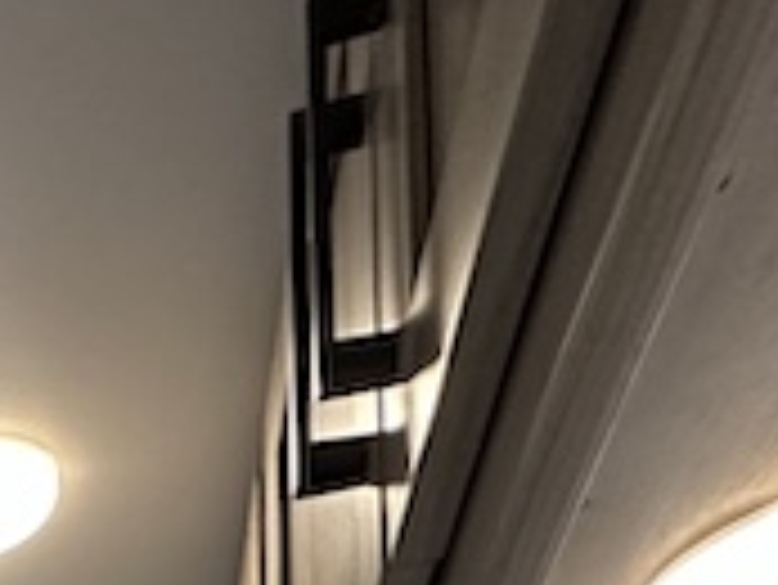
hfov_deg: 19.4
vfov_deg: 12.0
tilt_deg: -1.2
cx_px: -540
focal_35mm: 81
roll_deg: -1.4
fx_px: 1822
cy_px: 1634
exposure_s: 1/99
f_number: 2.2
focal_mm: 2.22
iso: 250
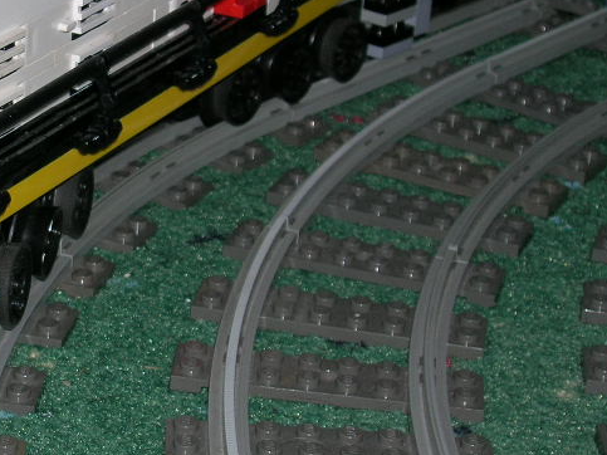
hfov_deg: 15.9
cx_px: 82
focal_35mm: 123
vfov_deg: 12.0
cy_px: 146
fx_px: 2156
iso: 50
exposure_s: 1/60.1
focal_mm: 9.7
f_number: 3.5
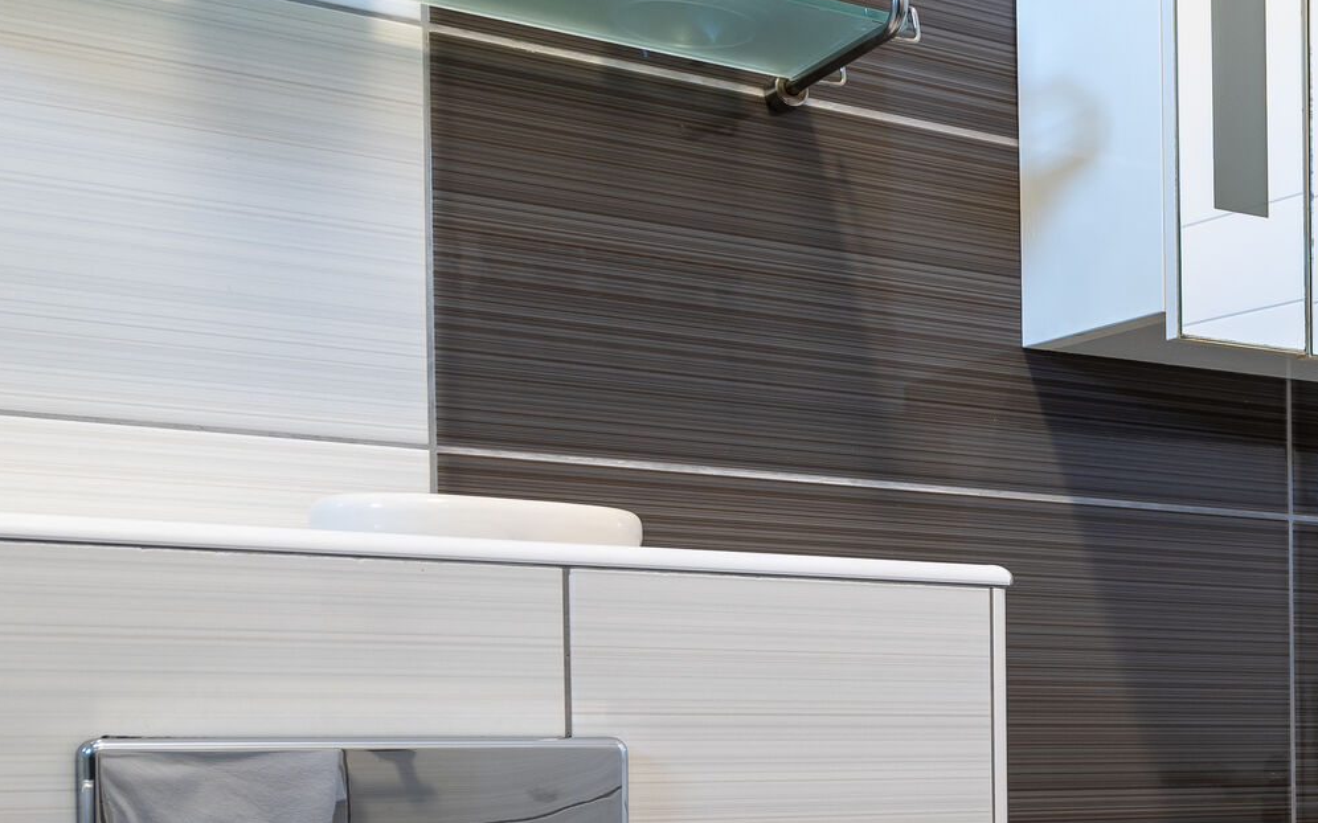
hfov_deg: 28.9
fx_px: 2262
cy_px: 788
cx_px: 1507
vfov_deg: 20.1
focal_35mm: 63
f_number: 7.1
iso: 100
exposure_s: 1/2.5
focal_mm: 22
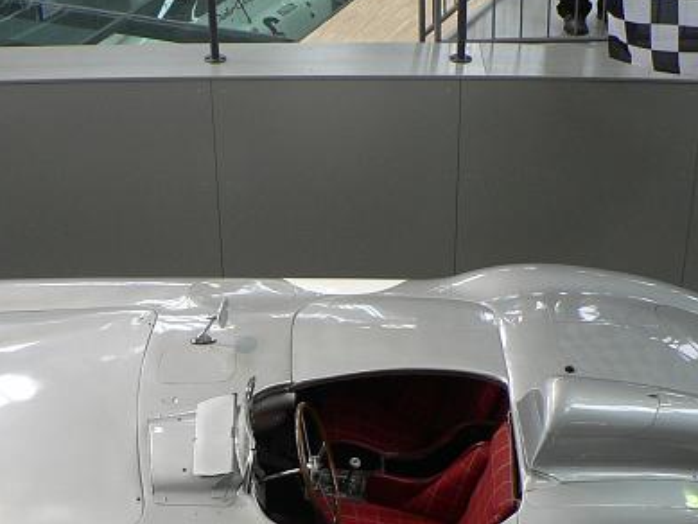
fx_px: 1493
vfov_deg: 19.6
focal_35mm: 74
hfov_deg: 26.3
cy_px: 461
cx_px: 269
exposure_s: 1/60
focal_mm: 6
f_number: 2.8
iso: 80
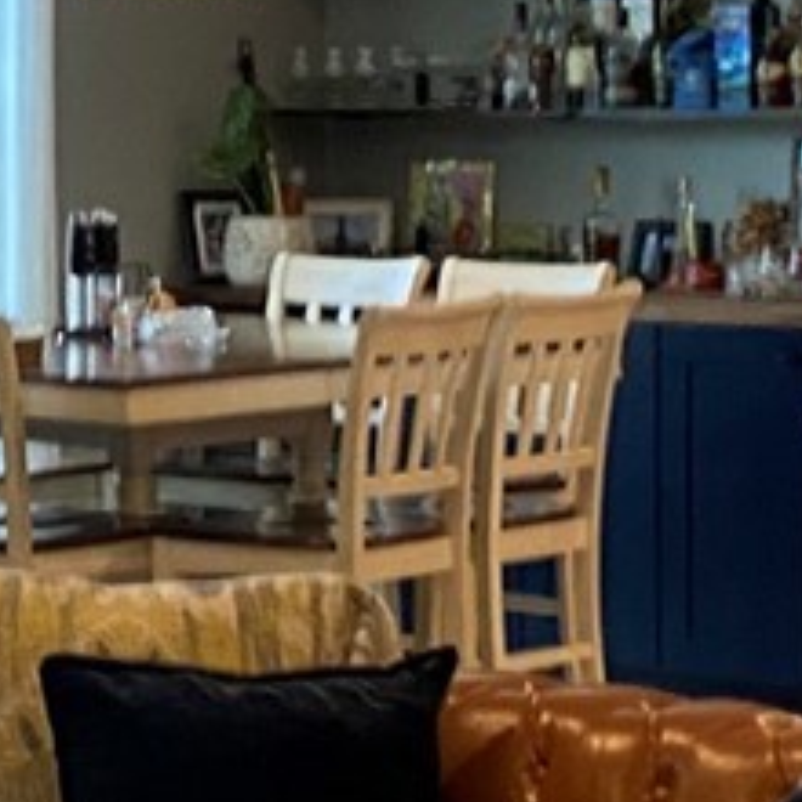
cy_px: 390
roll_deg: +1.6
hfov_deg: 10.3
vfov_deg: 10.5
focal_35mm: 167
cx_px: -142
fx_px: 4377
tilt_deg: -4.3
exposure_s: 1/60
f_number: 1.8
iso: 125
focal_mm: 4.25
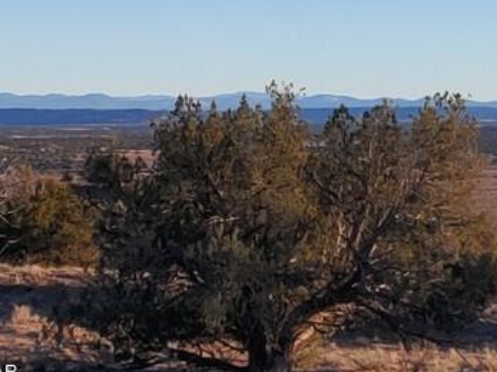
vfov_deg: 7.7
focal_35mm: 192
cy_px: 53
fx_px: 2756
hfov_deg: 10.3
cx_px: 342
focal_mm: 4.23
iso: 50
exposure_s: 1/2000
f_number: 1.5
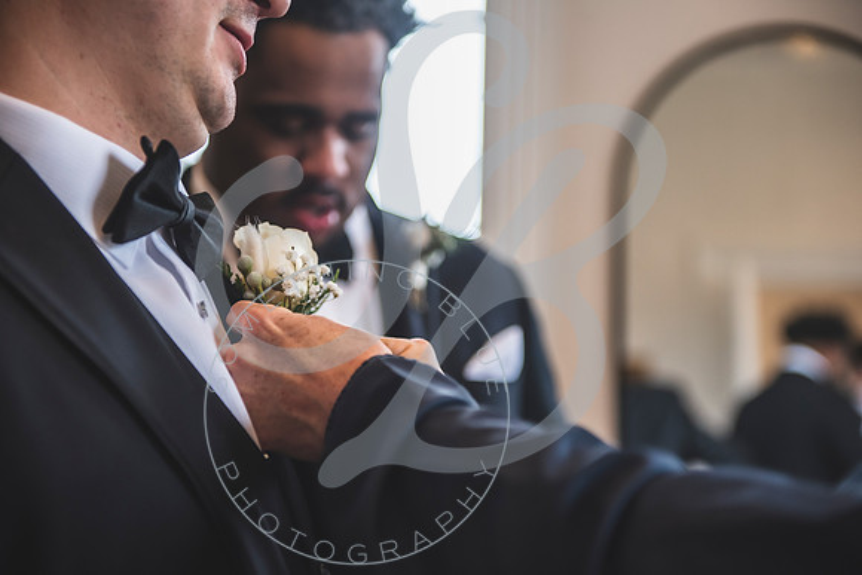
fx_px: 1581
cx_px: 431
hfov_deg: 30.5
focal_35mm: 66
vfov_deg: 20.6
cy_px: 288
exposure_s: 1/200
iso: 500
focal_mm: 66
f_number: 2.8
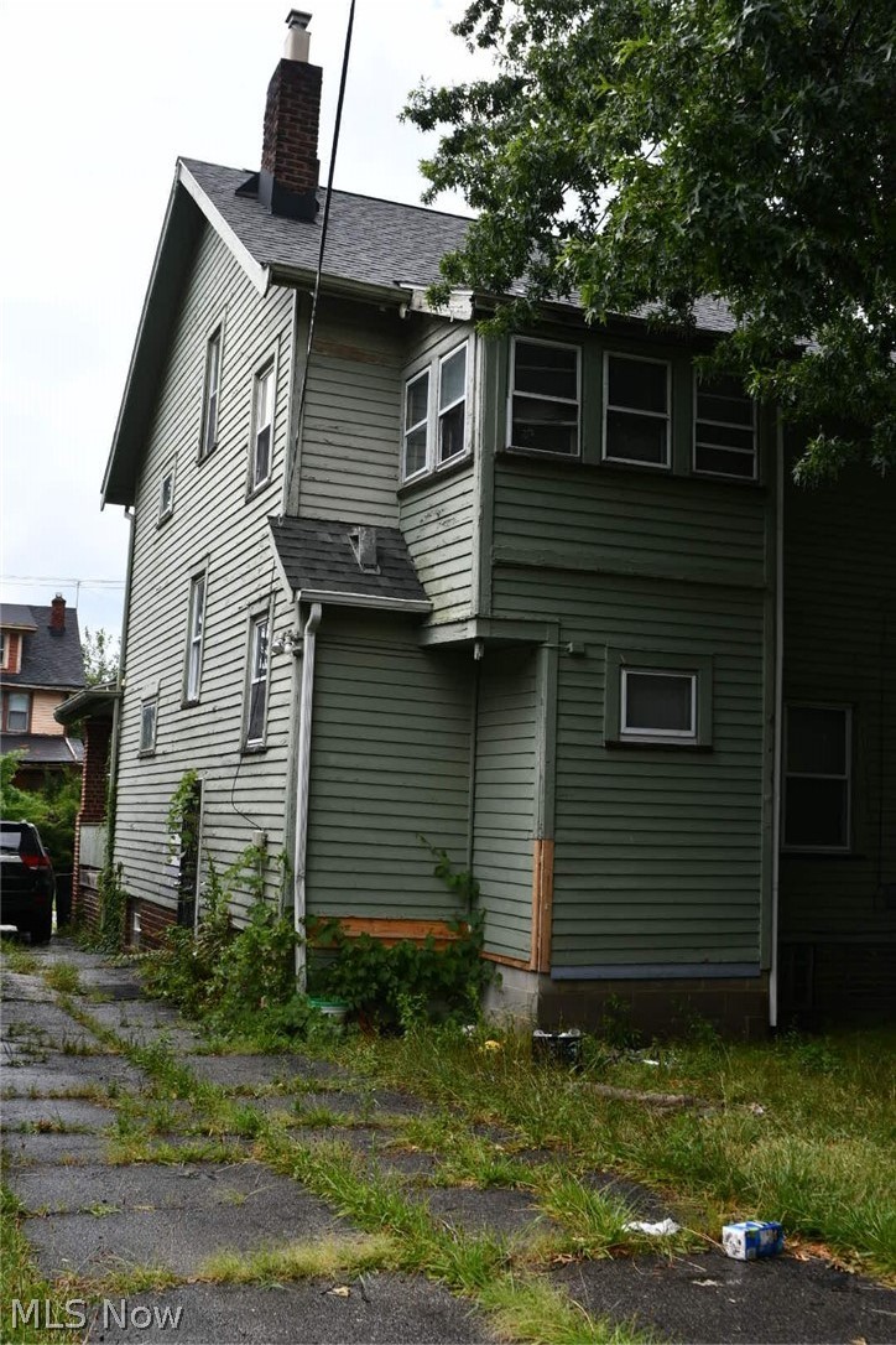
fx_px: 1344
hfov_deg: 36.9
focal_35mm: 36
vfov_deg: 53.1
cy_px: 672
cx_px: 448
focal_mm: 24
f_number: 8
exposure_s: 1/250
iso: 180
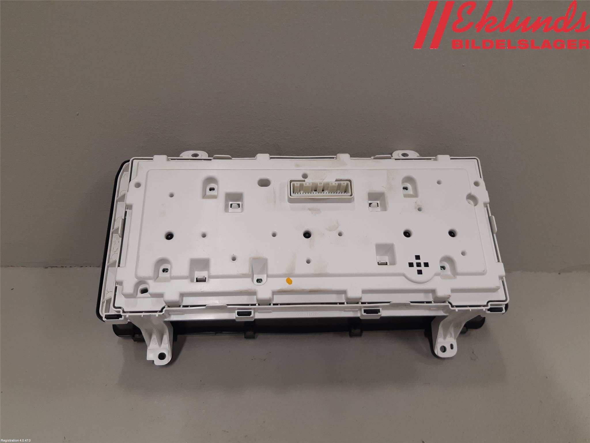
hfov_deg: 67.3
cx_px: 295
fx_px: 443
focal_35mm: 26
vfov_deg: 53.1
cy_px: 222
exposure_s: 1/50
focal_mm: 3.93
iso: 80
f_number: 1.7
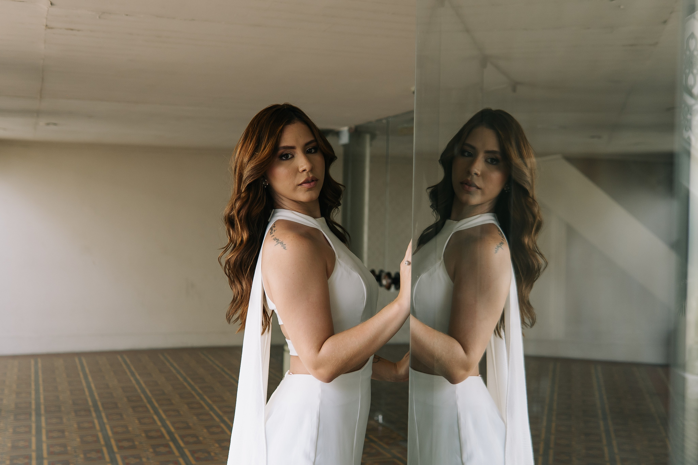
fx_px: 872
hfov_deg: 43.6
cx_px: 349
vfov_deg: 29.9
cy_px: 232
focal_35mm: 45
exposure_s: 1/250
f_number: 2.8
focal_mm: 30
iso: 250
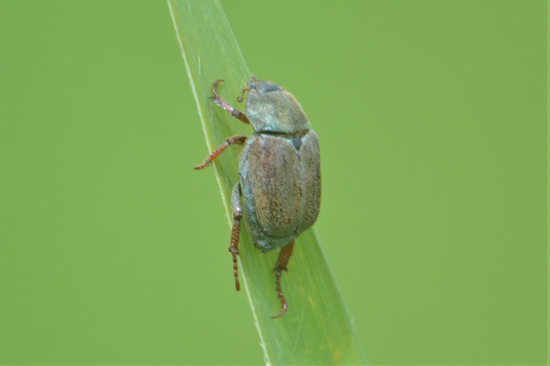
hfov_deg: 6.9
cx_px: 275
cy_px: 183
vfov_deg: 4.6
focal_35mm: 300
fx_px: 4583
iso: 200
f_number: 8
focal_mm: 200
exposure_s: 1/125
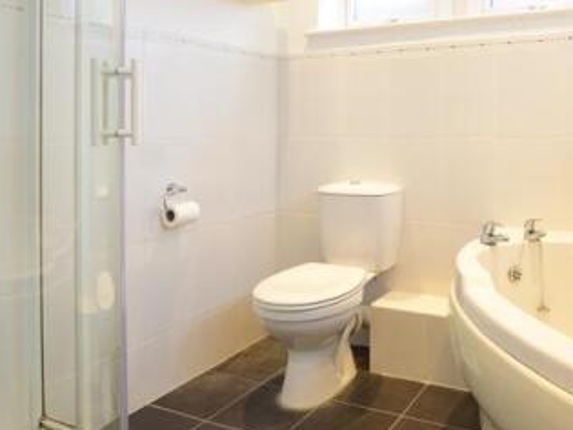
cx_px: 406
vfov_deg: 45.5
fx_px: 496
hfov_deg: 57.9
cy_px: 121
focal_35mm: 30
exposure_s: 1/4
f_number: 16
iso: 500
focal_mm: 10
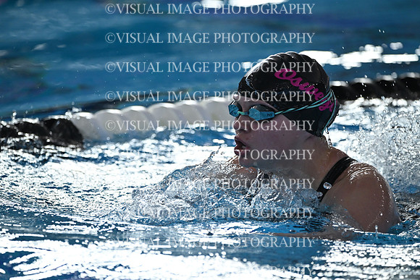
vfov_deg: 3.4
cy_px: 140
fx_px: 4668
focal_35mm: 400
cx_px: 210
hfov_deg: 5.2
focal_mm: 400
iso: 2000
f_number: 6.3
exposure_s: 1/1000
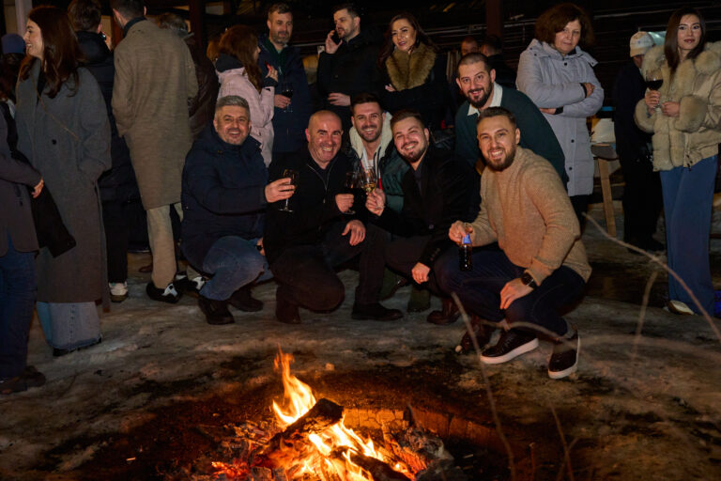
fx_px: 855
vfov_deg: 31.4
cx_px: 360
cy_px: 240
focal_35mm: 43
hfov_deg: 45.7
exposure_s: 1/100
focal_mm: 42.7
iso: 6400
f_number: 5
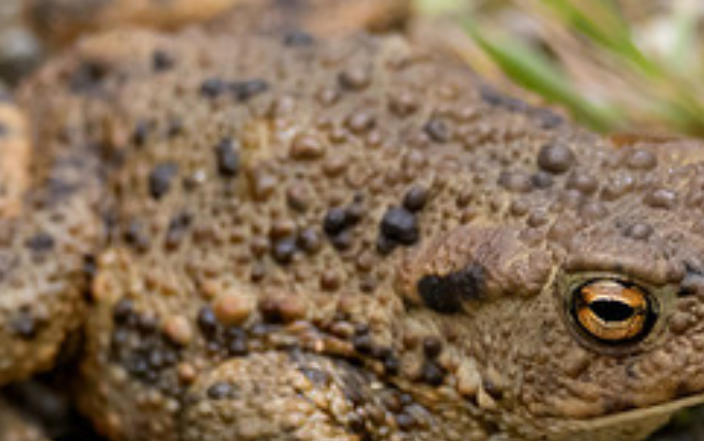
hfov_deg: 0.9
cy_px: 330
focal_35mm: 2384
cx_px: 607
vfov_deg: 0.6
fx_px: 45772
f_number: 5.6
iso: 1600
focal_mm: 420
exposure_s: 1/1250
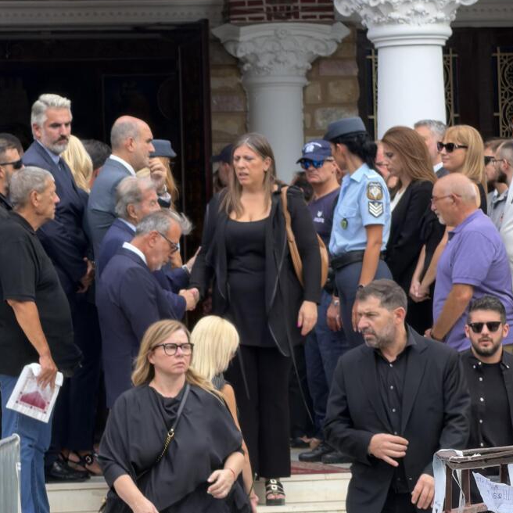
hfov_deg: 7.4
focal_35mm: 237
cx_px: 257
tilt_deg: +0.8
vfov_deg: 7.4
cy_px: 300
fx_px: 3974
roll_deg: +2.1
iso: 50
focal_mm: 16.89
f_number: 2.8
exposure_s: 1/395
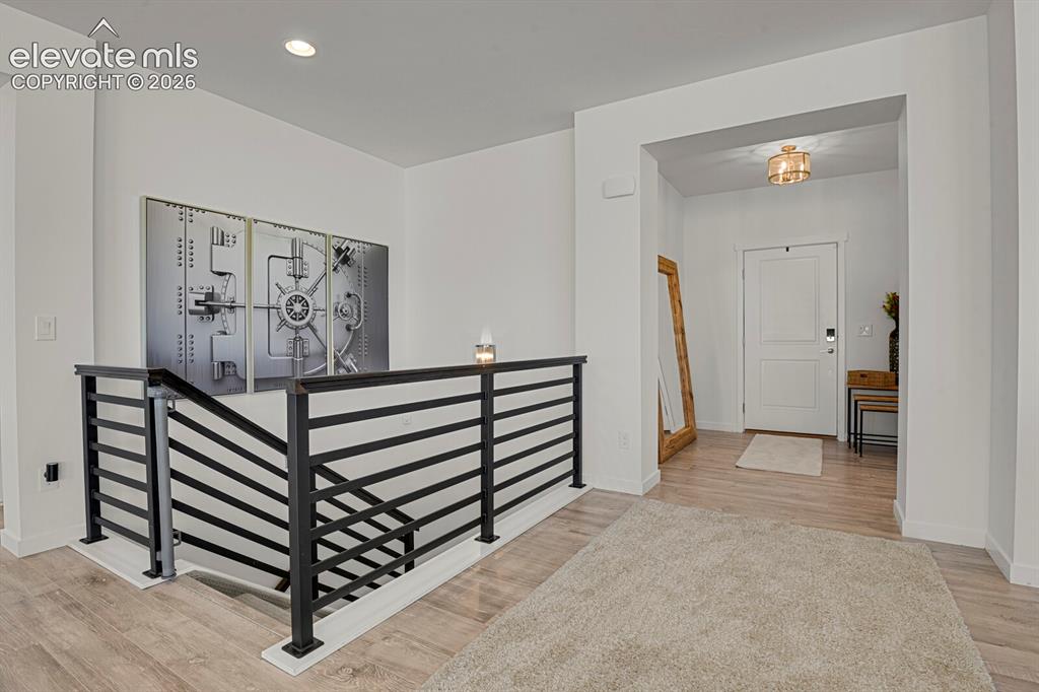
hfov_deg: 93.3
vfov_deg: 70.4
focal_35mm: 17
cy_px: 346
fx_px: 490
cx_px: 520
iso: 250
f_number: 8
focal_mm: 17
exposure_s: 1
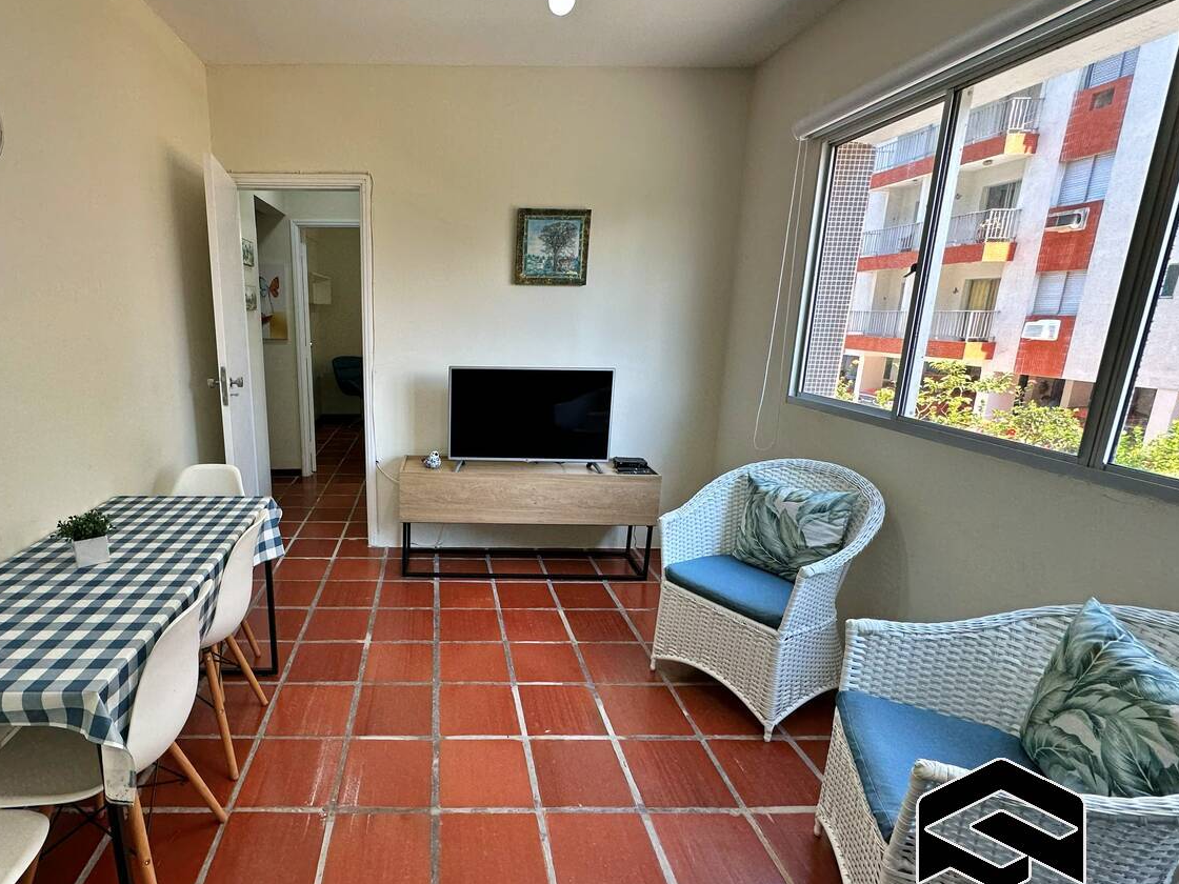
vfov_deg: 71.6
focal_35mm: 18
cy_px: 451
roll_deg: -0.5
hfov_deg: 86.1
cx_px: 443
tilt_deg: -12.8
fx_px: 613
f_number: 2.2
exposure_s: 1/120
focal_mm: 2.22
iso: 64
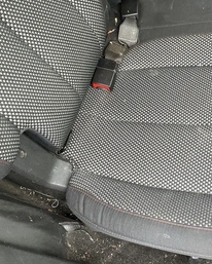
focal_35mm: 44
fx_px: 345
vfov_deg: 42.0
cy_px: 128
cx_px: 167
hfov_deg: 33.3
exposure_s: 1/90
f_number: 1.8
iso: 64
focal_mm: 3
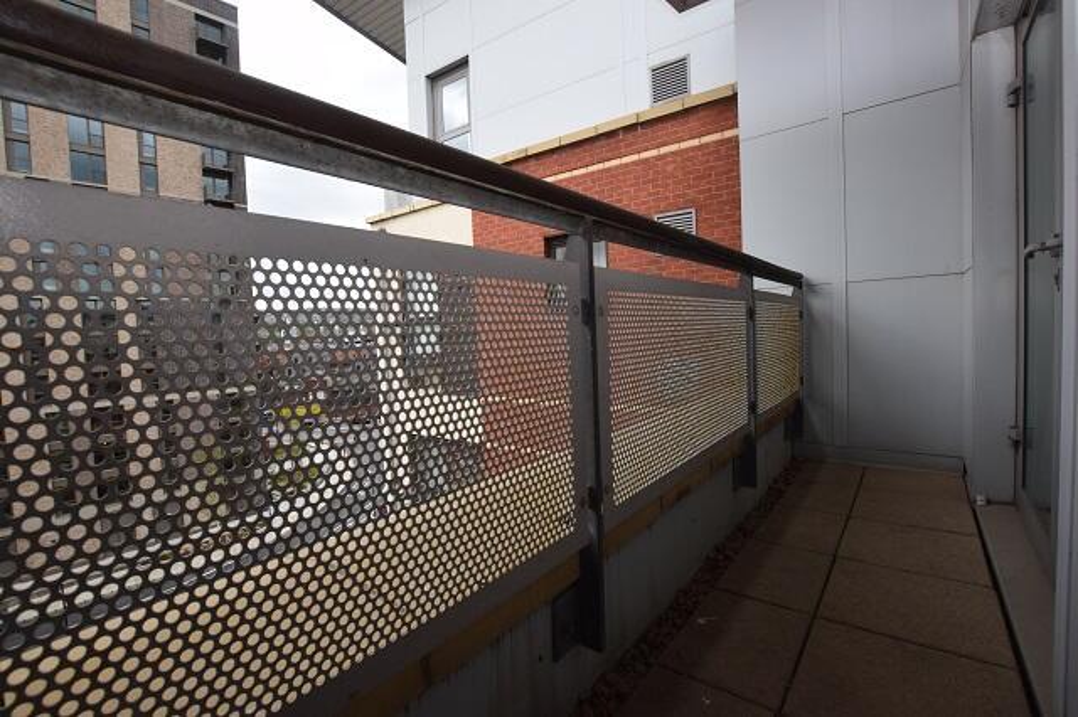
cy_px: 358
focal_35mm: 15
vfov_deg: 77.3
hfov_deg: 100.4
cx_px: 539
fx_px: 449
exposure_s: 1/200
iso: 360
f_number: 10
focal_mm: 10
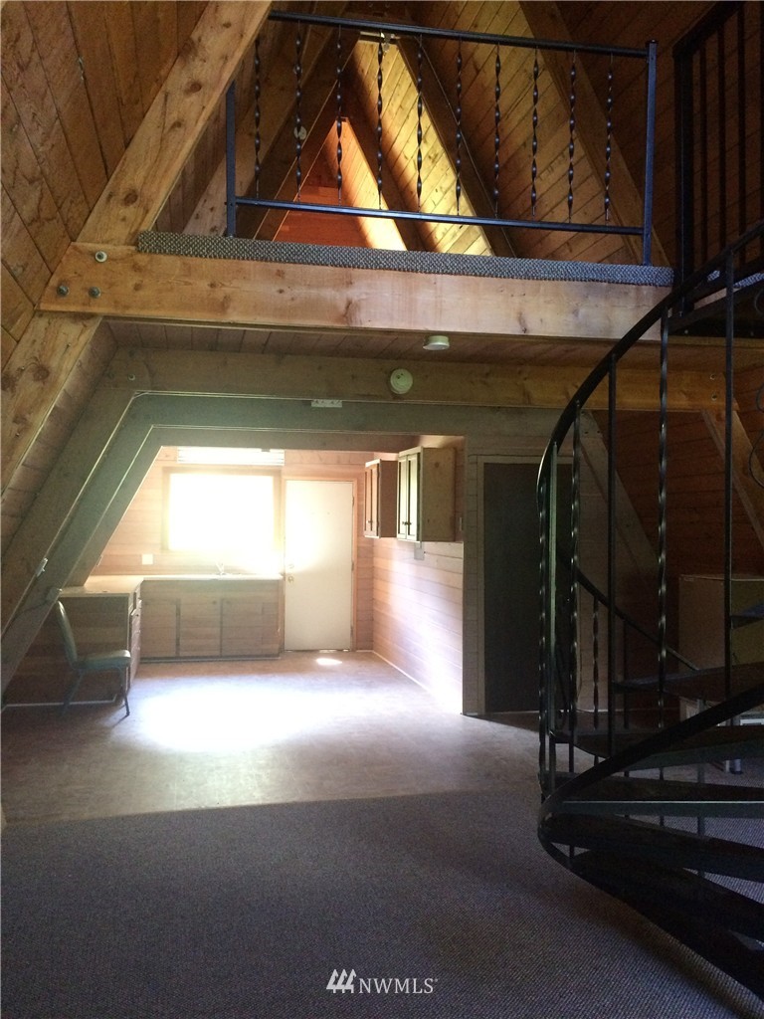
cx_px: 382
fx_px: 853
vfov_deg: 61.7
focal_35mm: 29
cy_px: 510
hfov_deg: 48.2
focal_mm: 4.15
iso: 200
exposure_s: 1/30
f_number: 2.2
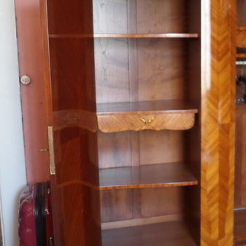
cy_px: 125
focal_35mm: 66
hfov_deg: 25.6
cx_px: 201
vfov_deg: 26.1
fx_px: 531
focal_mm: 7.5
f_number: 3.2
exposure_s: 1/30
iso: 800
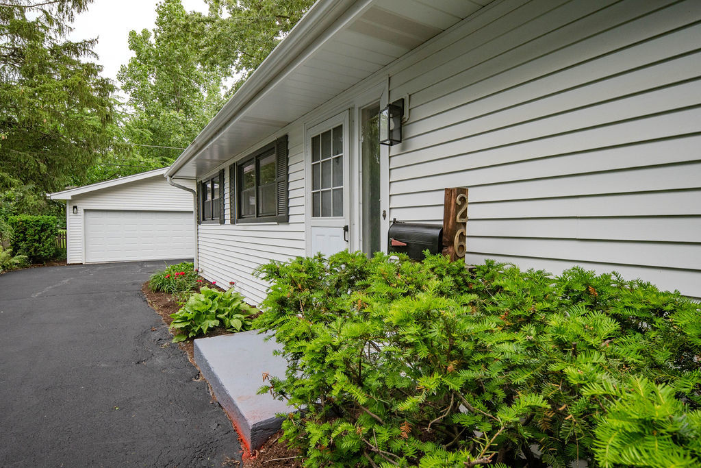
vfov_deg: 67.4
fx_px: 351
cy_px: 234
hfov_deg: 90.0
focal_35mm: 18
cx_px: 350
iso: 320
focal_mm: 12
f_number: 8
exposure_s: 1/60
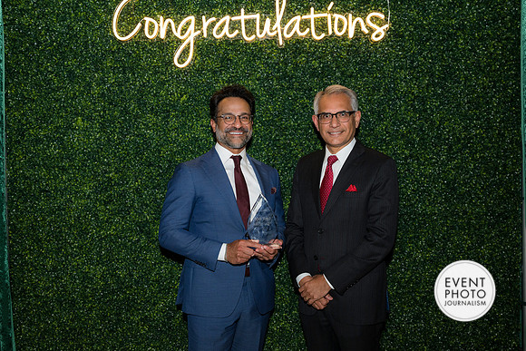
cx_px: 263
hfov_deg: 48.4
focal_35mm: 40
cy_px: 176
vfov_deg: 33.4
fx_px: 585
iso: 800
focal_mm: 40
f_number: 5
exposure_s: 1/160
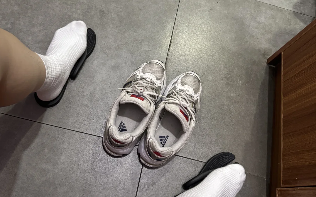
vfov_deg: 37.1
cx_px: 158
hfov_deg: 56.7
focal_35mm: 34
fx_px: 293
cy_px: 77
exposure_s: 1/50
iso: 800
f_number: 1.78
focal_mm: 6.76
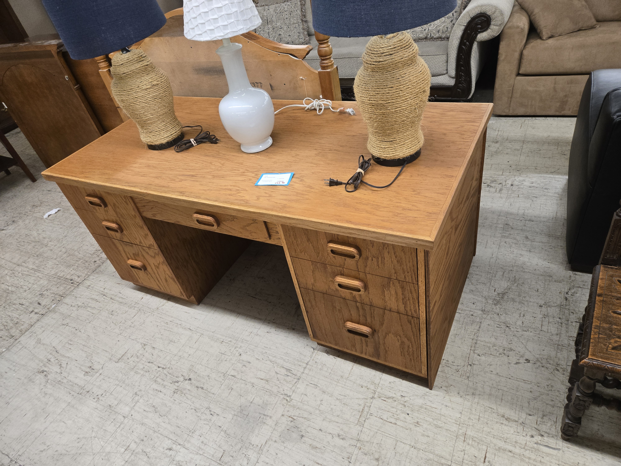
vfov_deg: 58.9
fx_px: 413
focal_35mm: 23
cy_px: 233
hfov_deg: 73.9
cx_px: 310
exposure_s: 1/120
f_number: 1.8
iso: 320
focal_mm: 5.4
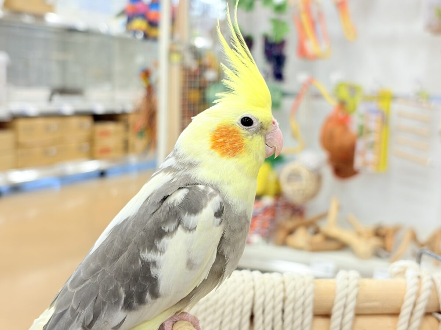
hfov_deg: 36.8
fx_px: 662
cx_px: 220
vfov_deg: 28.0
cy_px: 165
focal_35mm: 52
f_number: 1.6
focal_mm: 5.96
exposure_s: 1/50
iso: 50
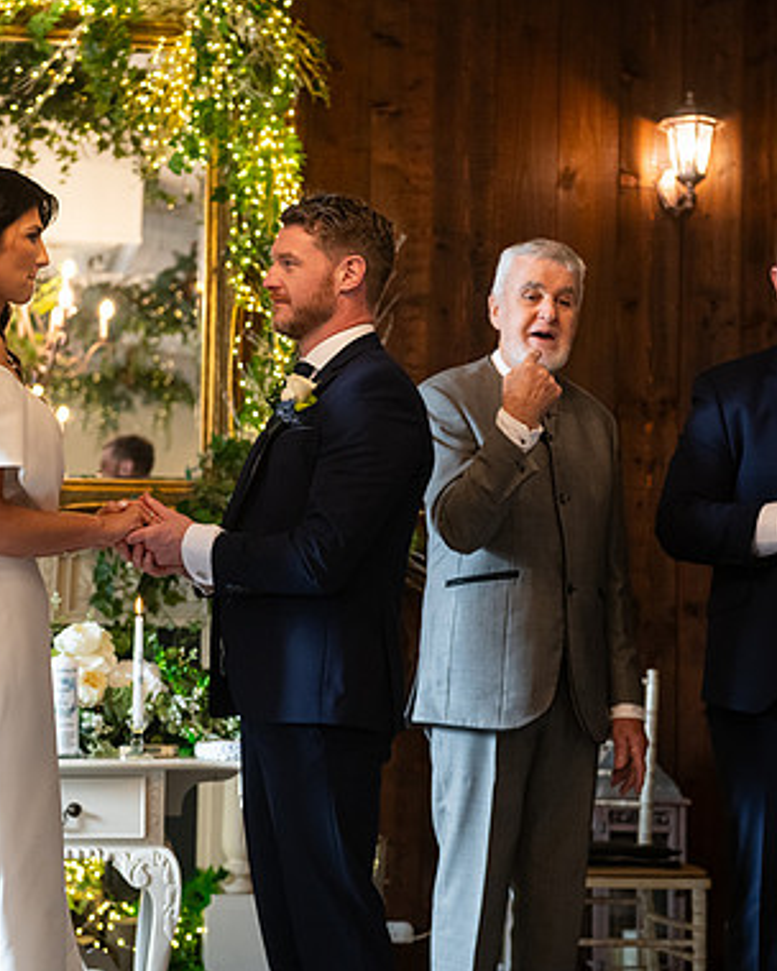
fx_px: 2386
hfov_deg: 18.5
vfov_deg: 23.0
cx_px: 353
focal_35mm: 83
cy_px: 489
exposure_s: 1/160
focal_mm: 58
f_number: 3.5
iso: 1000
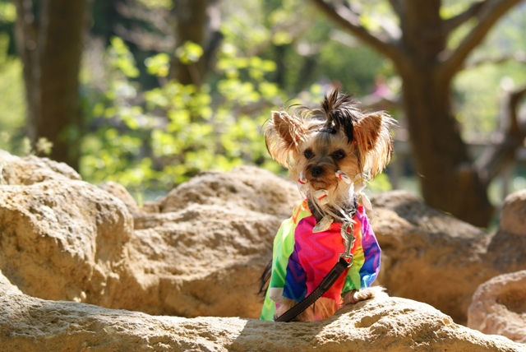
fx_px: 1645
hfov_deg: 18.2
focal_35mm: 112
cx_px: 263
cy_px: 176
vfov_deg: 12.2
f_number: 5
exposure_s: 1/160
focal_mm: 75
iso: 100
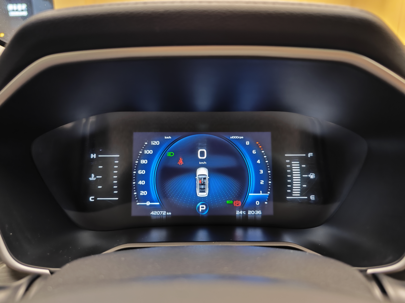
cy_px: 152
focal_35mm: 23
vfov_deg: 58.9
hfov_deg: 73.9
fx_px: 269
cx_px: 202
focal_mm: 8.7
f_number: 1.9
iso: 1600
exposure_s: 1/33.3
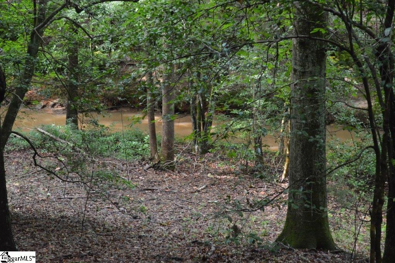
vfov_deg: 16.5
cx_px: 198
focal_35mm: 82
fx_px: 904
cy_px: 132
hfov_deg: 24.6
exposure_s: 1/160
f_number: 5.6
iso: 3200
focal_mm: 55
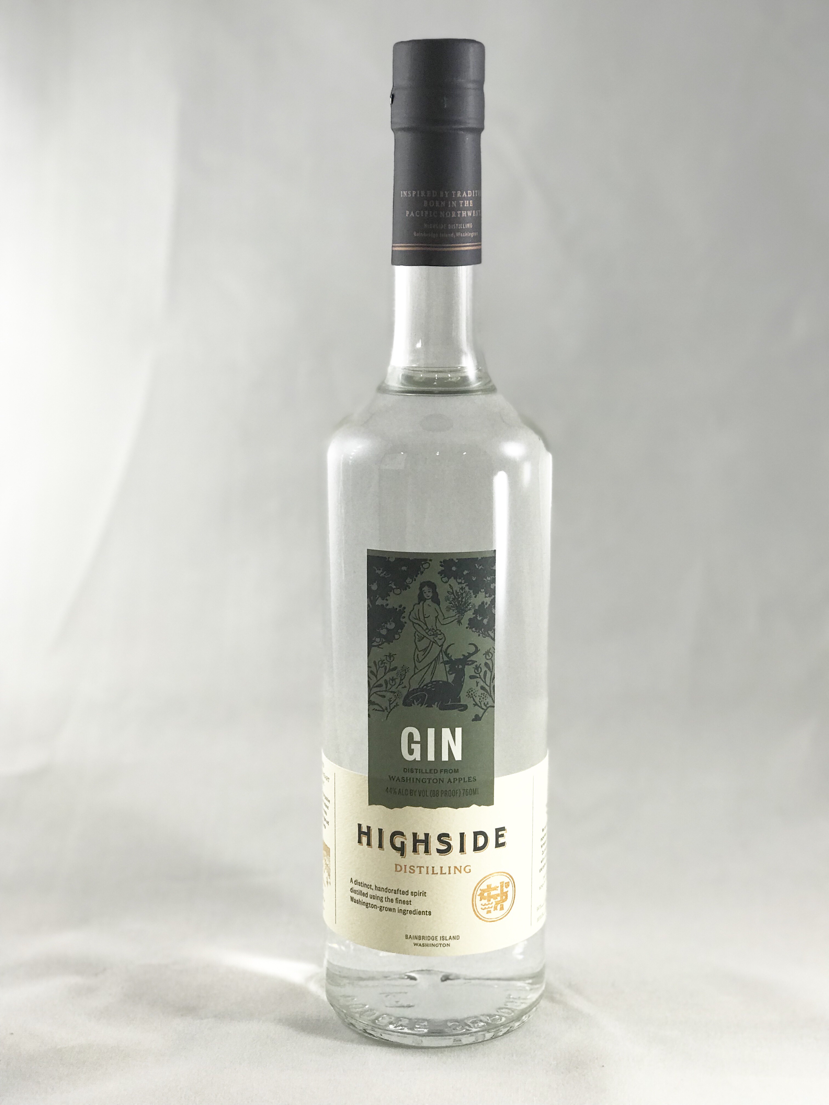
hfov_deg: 25.7
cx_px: 414
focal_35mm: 57
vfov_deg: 33.8
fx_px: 1820
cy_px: 552
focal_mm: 6.6
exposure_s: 1/60
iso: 40
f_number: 2.8
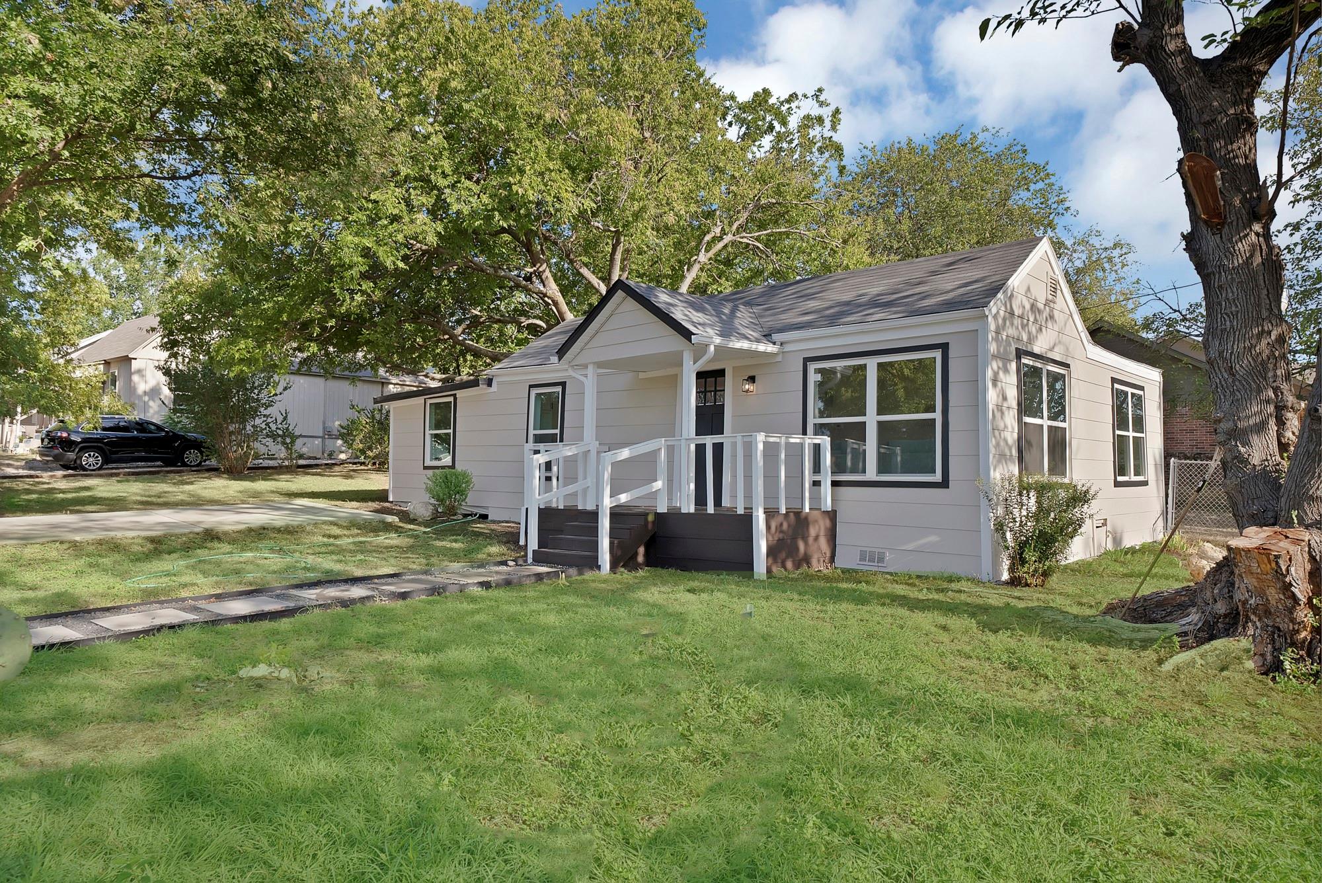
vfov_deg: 55.2
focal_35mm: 23
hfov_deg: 76.1
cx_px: 661
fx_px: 845
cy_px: 442
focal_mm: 23
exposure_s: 1/60
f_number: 9
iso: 640
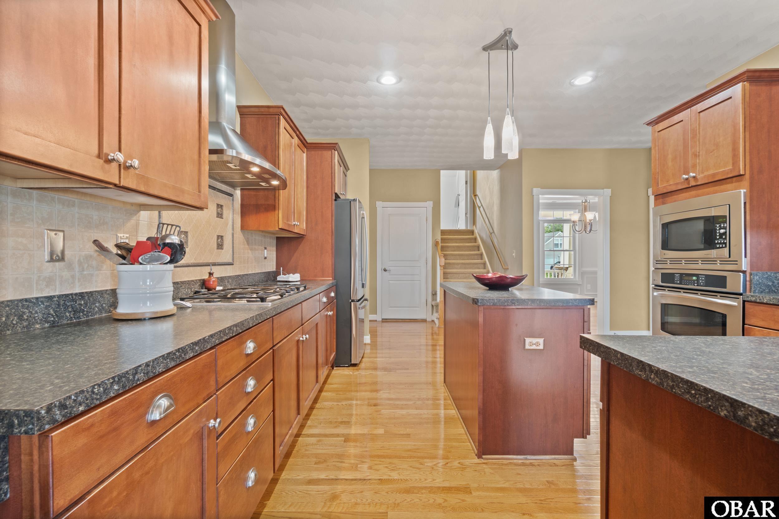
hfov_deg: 100.4
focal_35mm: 15
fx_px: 325
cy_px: 260
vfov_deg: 77.3
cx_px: 390
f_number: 8
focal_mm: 10
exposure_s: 4
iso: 250
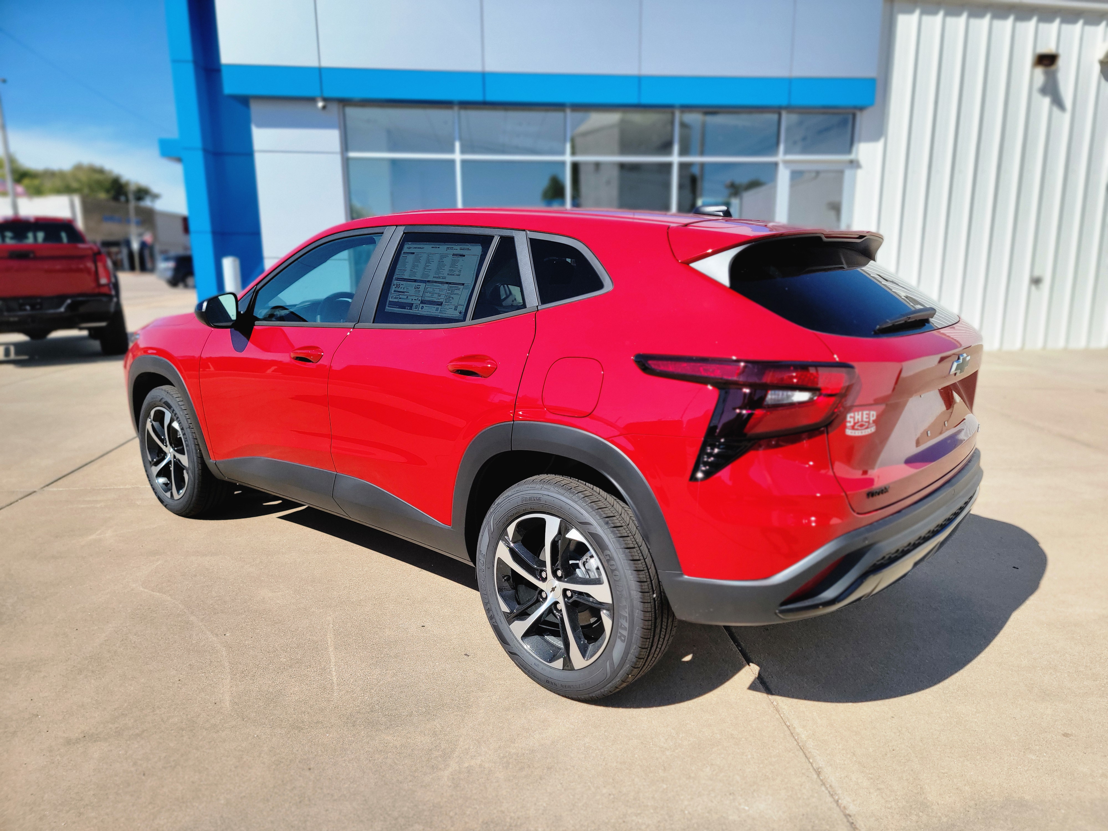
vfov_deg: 56.8
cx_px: 554
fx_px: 768
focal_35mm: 24
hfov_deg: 71.6
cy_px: 416
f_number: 1.8
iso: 16
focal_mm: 6.7
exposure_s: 1/1013
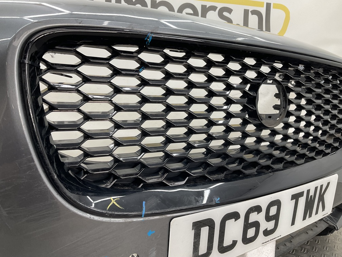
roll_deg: -4.2
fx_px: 287
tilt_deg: -10.5
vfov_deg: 48.2
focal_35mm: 29
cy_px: 128
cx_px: 171
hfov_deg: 61.7
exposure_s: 1/120
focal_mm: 3
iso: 50
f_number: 1.8
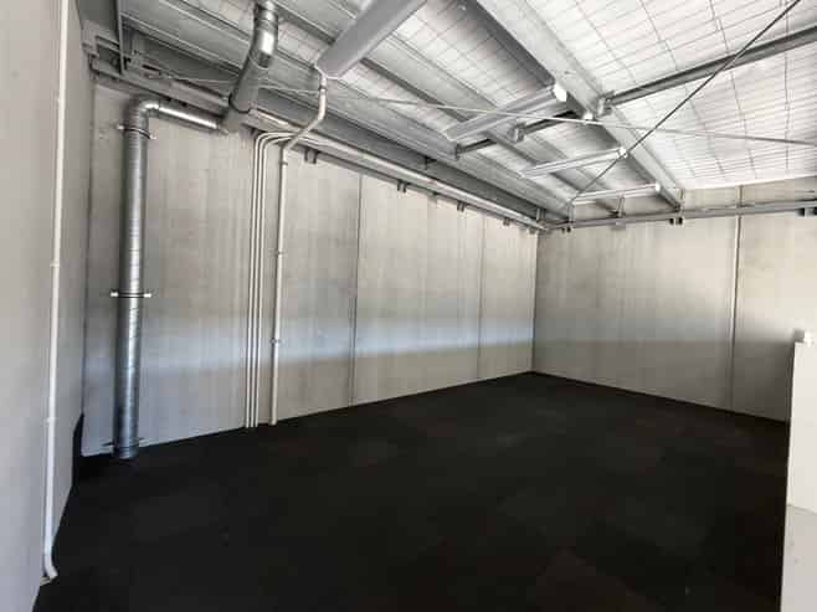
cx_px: 408
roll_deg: -1.7
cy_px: 306
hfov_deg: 102.1
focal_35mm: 14
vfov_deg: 85.6
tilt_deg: -0.6
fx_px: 330
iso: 320
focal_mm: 2.22
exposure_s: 1/77
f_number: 2.2
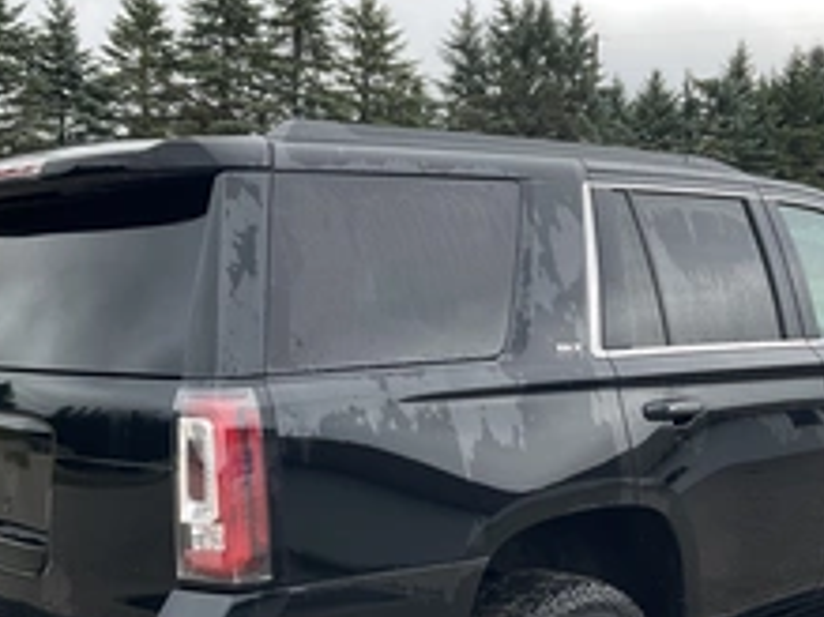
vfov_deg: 27.1
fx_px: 1261
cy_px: 478
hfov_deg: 36.2
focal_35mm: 53
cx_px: 455
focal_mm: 3
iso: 25
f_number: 1.8
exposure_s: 1/227
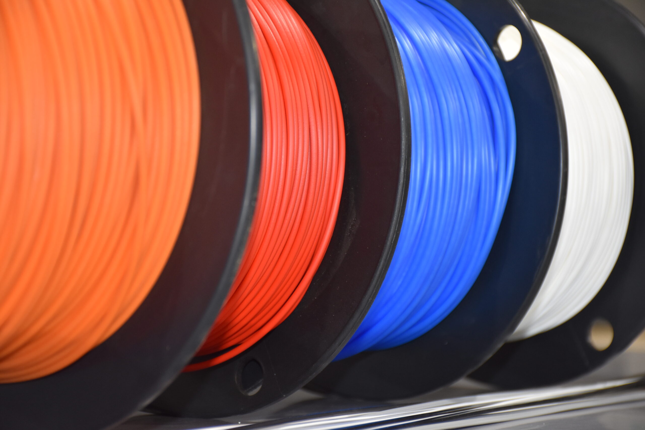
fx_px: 2284
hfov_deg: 16.1
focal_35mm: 128
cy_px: 215
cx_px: 322
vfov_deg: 10.8
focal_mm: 85
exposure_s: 1/60
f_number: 5.3
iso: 1000
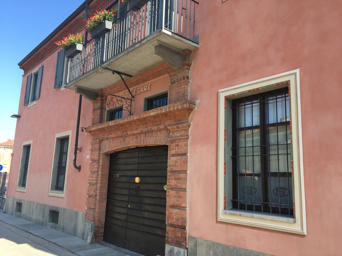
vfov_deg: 48.2
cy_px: 128
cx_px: 171
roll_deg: -2.0
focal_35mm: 29
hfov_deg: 61.7
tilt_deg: +9.3
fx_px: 287
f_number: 2.2
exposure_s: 1/434
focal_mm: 4.15
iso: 25
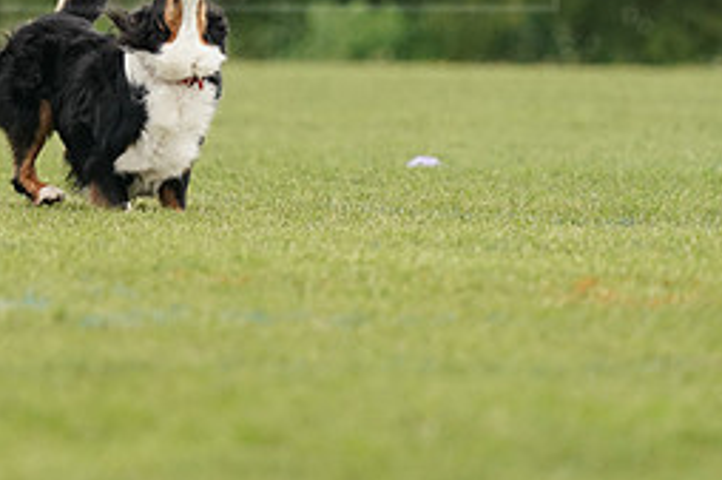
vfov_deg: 1.3
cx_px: 91
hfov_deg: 1.9
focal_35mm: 1075
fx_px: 21545
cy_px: -33
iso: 2500
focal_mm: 470
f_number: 6.3
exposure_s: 1/4000
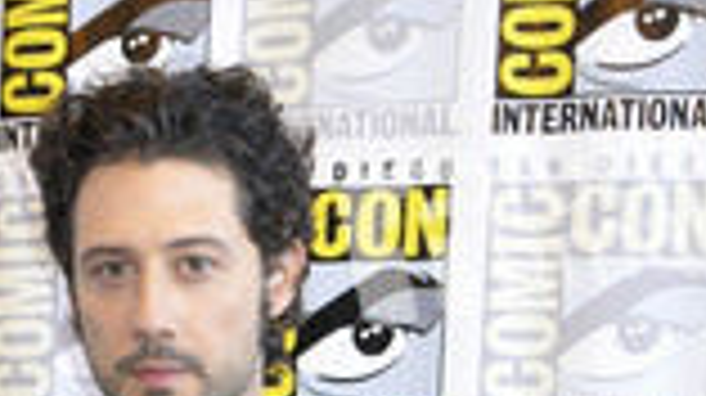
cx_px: 164
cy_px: 896
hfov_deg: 22.0
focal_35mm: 96
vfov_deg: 11.0
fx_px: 1796
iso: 1000
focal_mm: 24
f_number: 4.5
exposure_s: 1/60
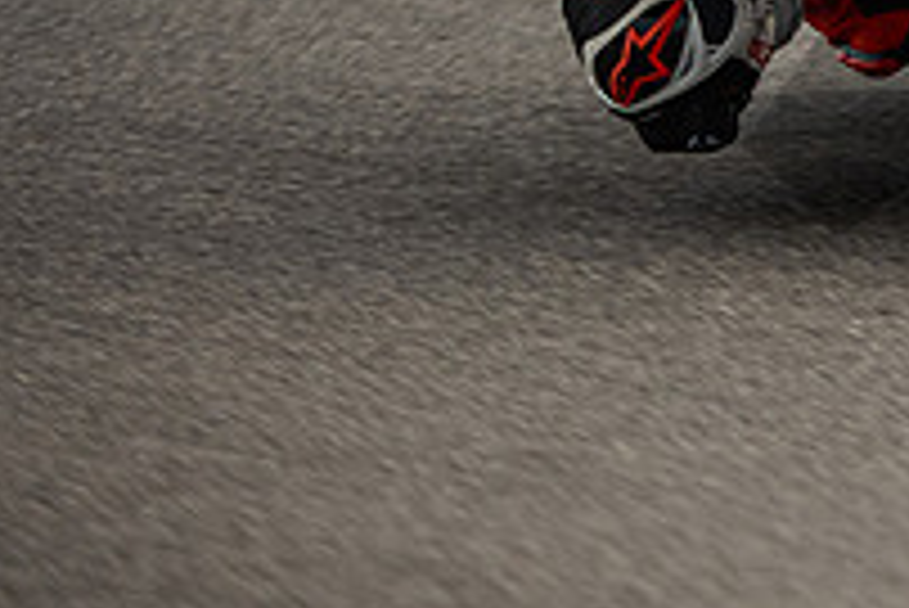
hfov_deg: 2.4
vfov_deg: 1.6
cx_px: 1179
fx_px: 21780
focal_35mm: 862
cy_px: -196
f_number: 2
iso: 400
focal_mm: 200
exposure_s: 1/5000
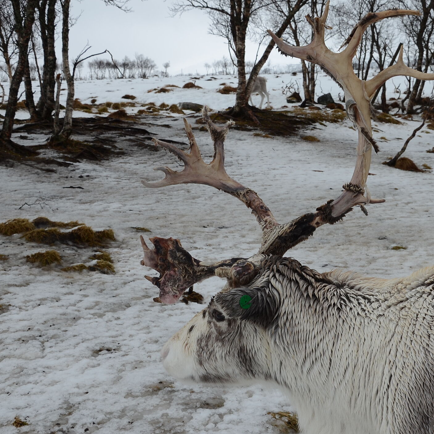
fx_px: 738
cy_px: 224
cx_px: 301
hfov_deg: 32.4
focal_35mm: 52
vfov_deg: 32.8
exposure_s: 1/60
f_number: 7.1
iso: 100
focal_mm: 24
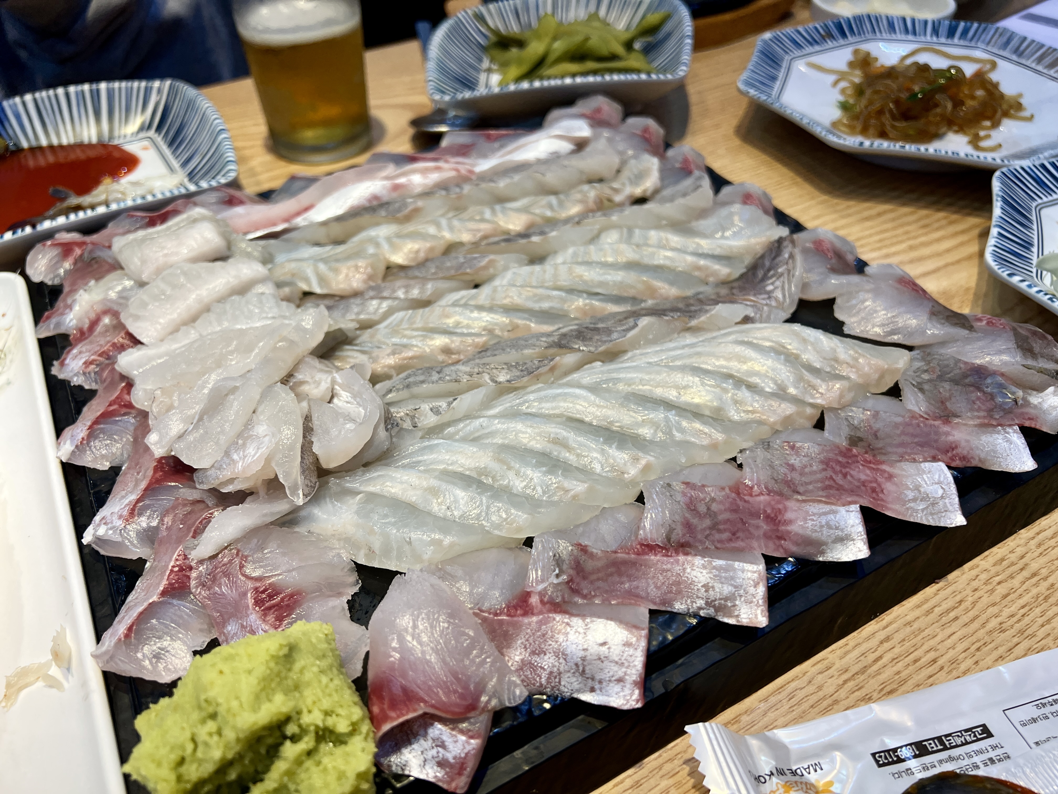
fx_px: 795
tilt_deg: -41.9
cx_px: 529
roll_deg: +3.3
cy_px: 397
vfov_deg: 53.1
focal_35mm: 26
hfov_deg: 67.3
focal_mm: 5.7
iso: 64
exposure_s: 1/120
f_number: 1.5
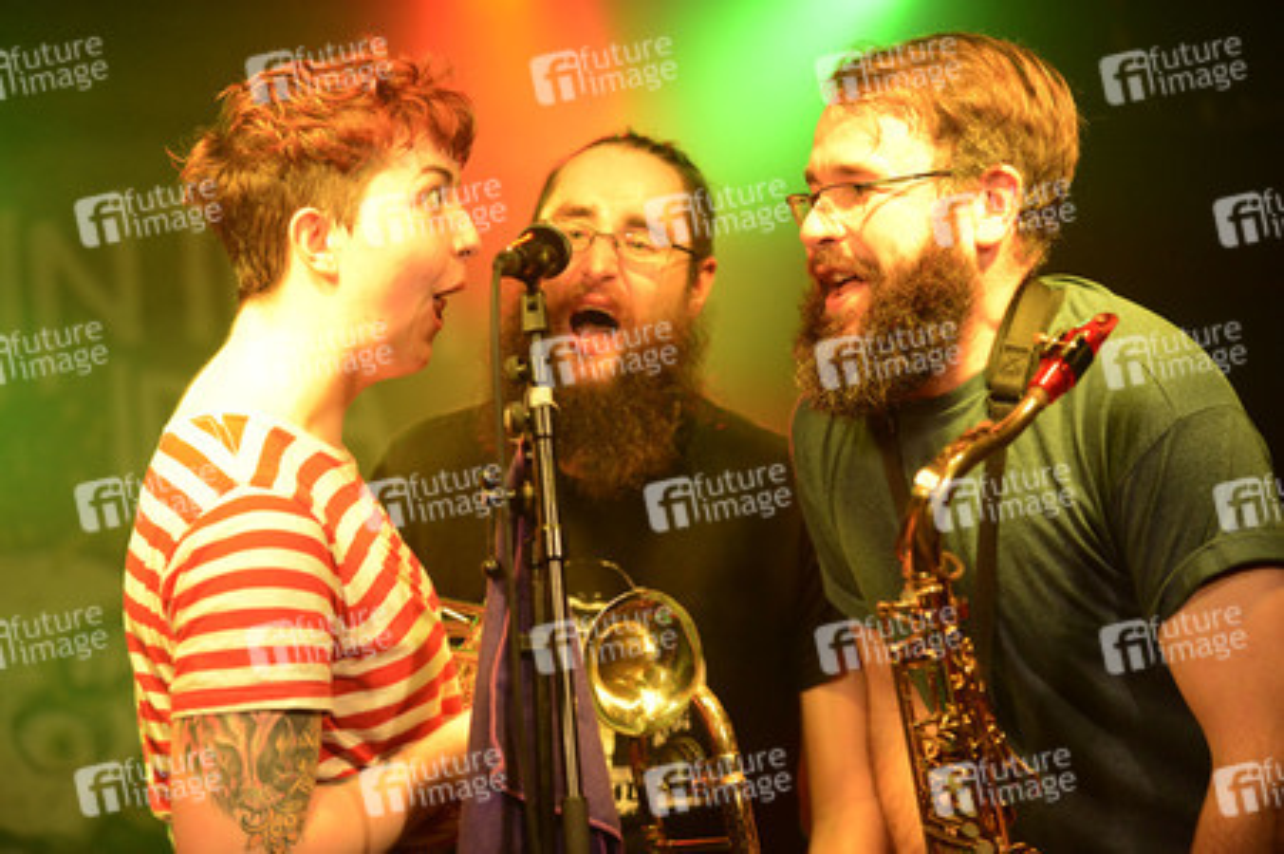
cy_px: 427
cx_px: 642
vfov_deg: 15.9
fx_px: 3065
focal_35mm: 86
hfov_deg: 23.7
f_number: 2.8
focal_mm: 86
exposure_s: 1/320
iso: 6400
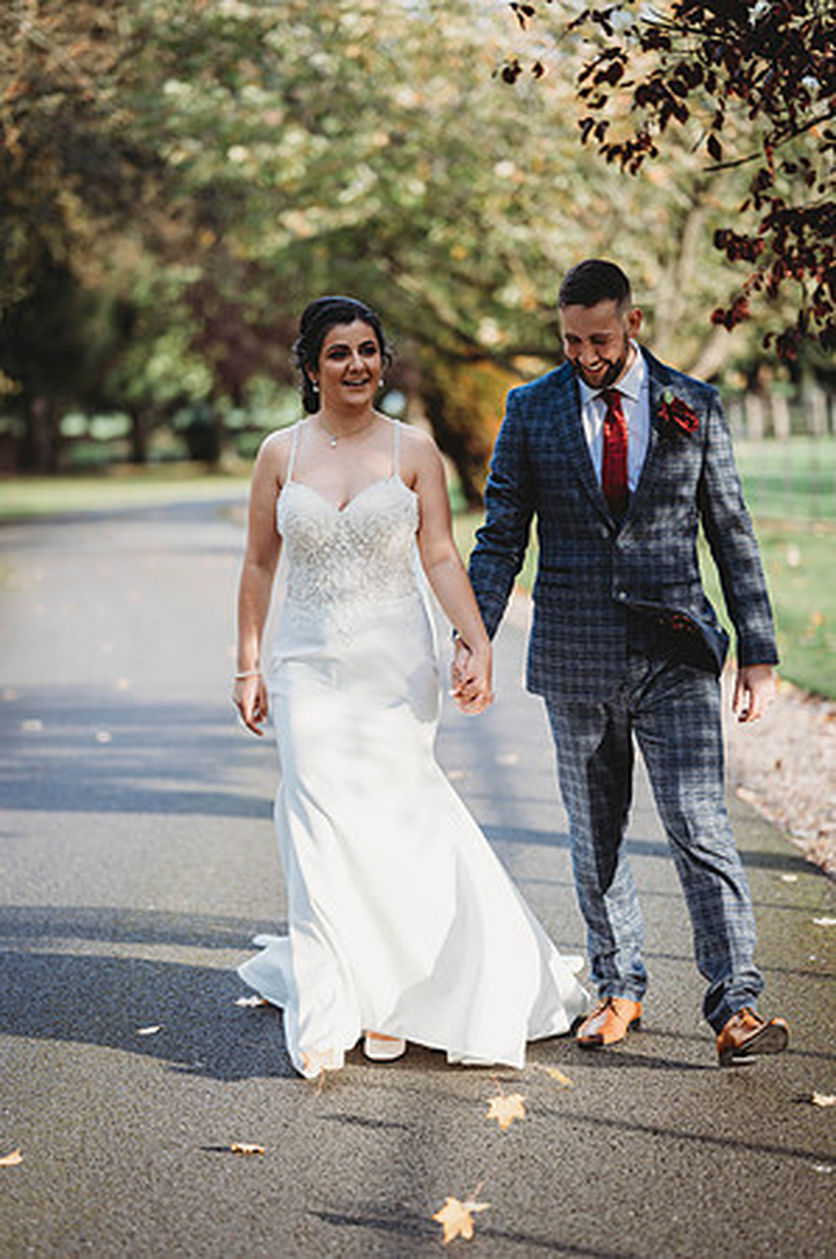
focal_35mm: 85
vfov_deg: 23.9
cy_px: 630
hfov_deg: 16.0
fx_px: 2967
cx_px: 418
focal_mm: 85
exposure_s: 1/500
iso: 100
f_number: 1.8
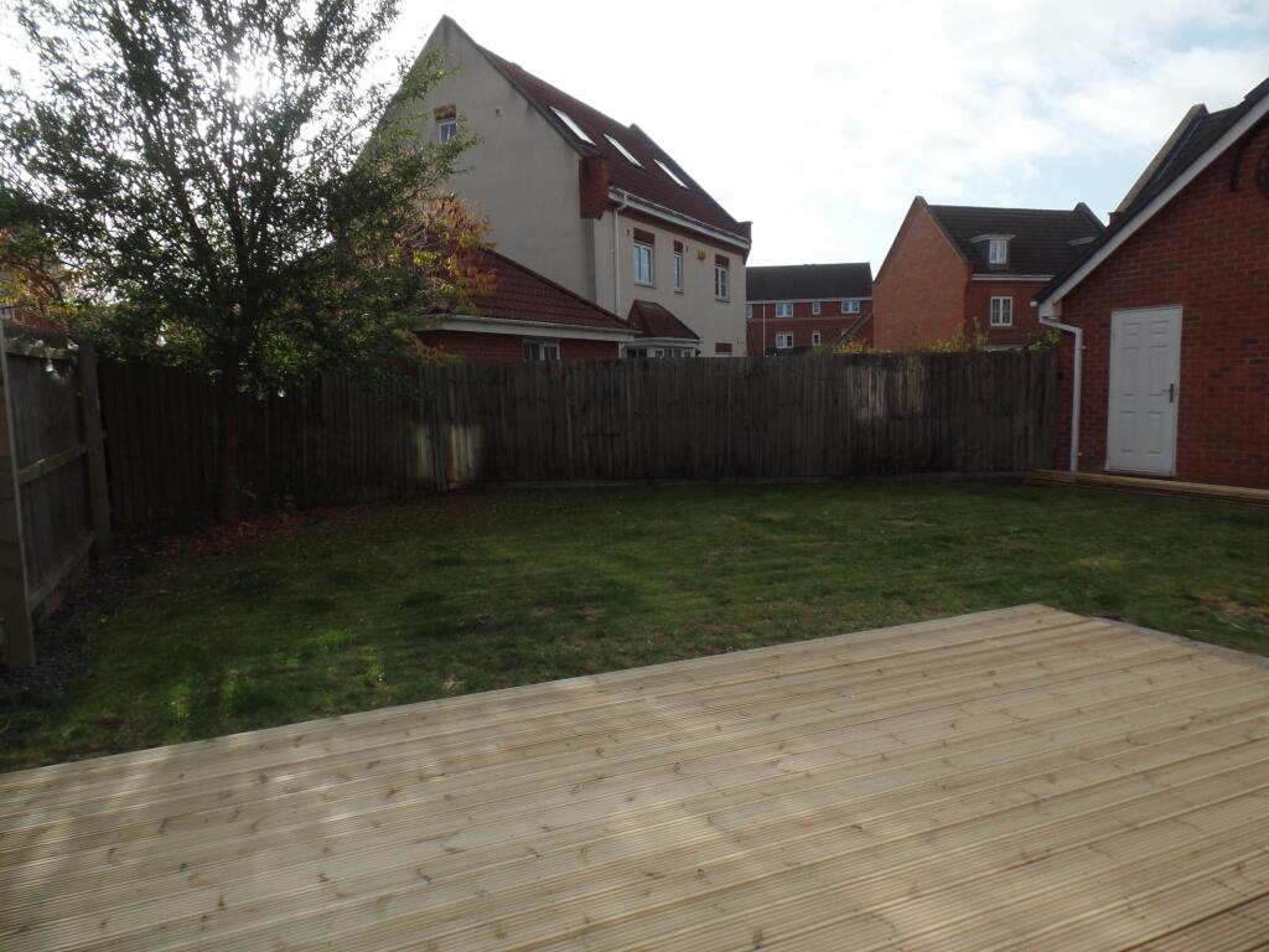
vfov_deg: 58.9
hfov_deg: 73.9
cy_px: 476
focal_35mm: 23
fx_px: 843
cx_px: 634
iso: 160
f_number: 3.5
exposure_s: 1/1000
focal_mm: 4.1
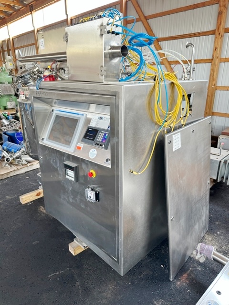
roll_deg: +0.4
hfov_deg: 56.8
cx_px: 114
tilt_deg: -20.3
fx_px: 212
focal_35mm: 24
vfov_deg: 71.6
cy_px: 152
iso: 160
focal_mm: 6.86
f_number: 1.78
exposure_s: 1/121
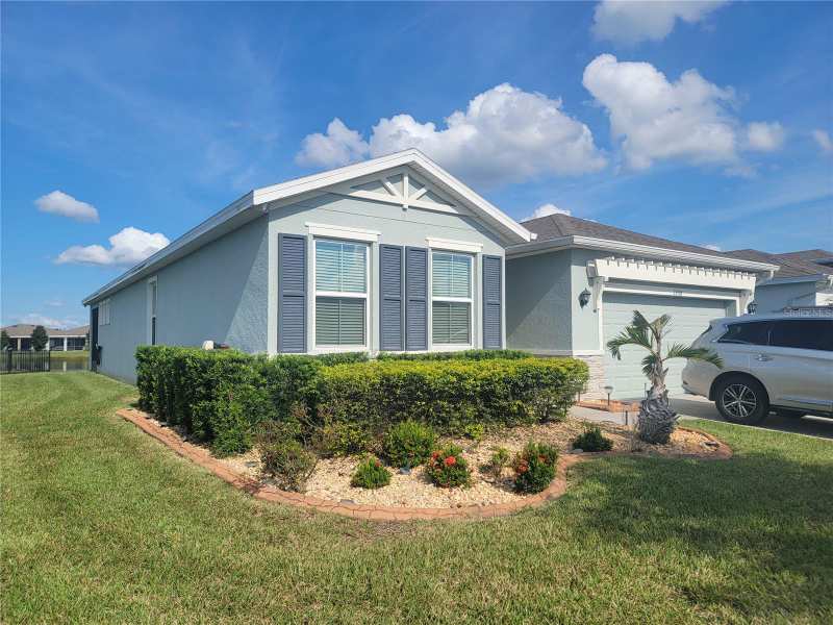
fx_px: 578
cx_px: 416
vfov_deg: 56.8
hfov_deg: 71.6
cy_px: 312
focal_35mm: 24
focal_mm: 6.7
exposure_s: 1/1123
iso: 16
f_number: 1.8
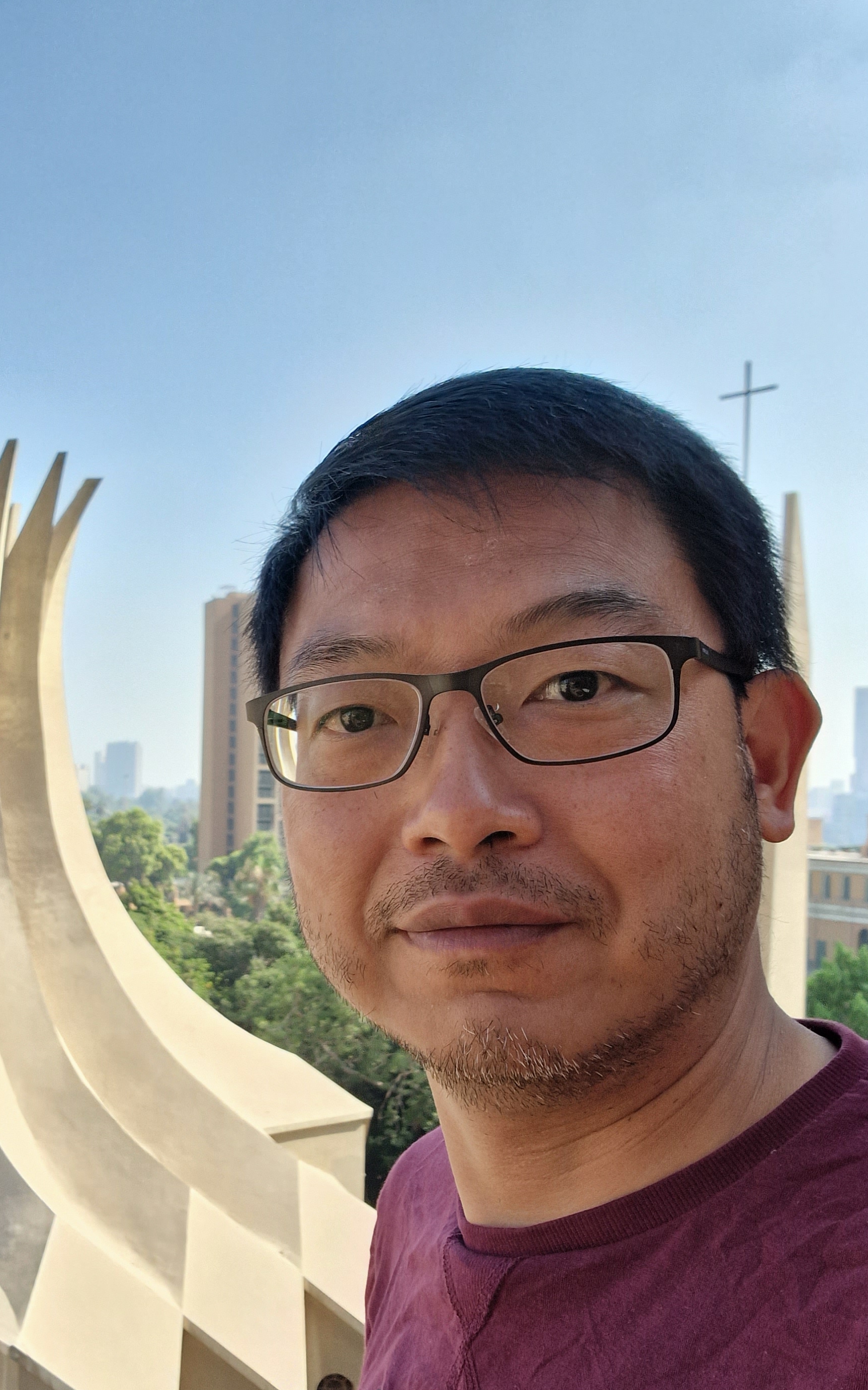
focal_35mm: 35
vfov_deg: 55.0
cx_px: 202
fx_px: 1325
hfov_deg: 35.4
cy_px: 817
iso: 50
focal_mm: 3.8
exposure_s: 1/375
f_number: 2.2
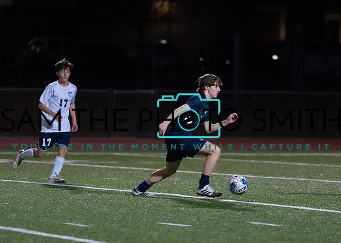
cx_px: 212
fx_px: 3037
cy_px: 109
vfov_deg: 4.6
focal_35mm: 314
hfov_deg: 6.4
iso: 2500
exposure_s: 1/1000
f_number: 2.8
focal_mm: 200
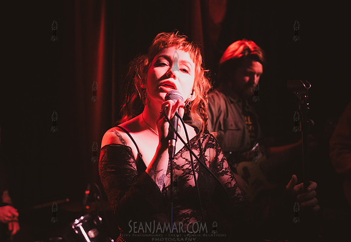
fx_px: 534
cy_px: 121
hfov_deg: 36.4
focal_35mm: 54
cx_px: 169
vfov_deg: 25.5
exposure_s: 1/400
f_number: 3.5
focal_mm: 50
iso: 8000
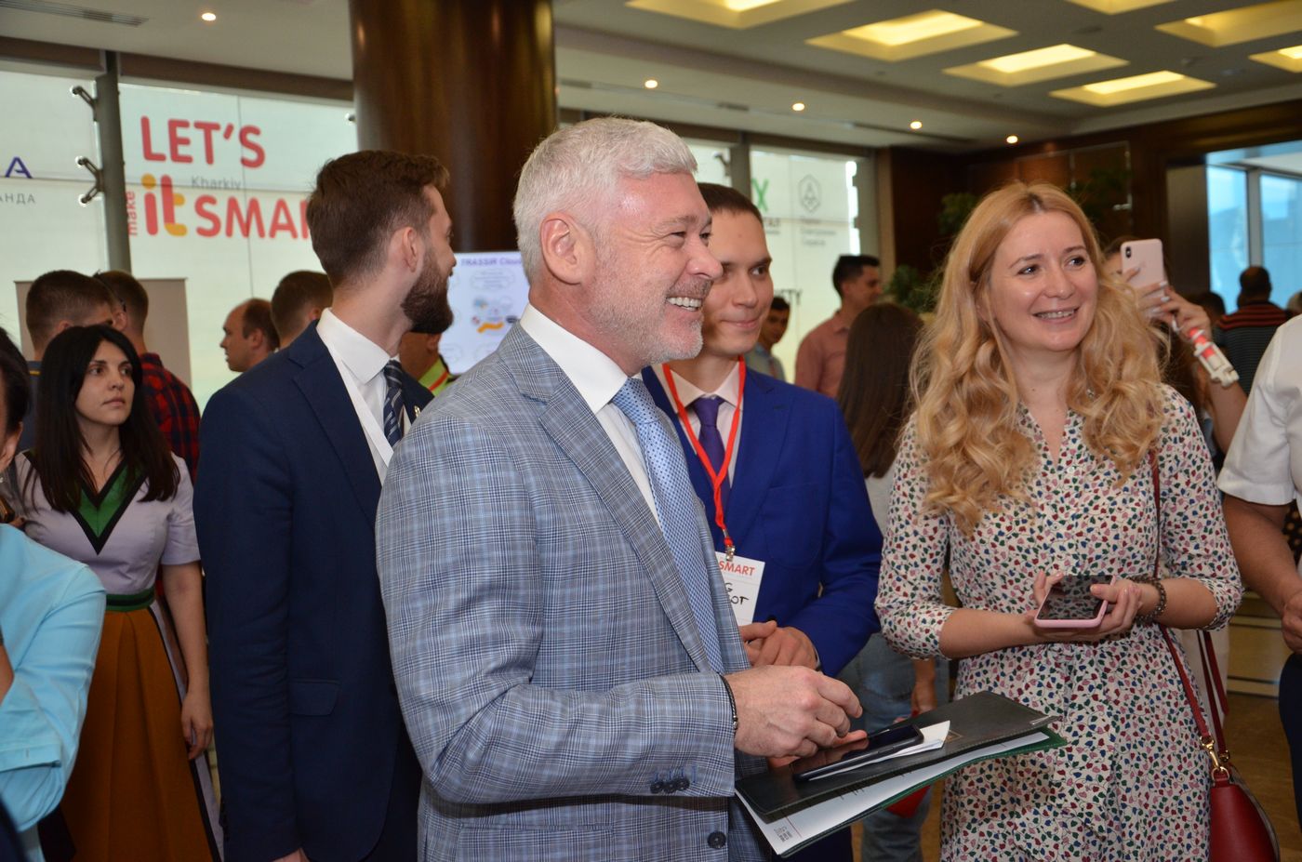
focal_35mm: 38
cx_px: 651
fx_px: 1353
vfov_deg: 35.3
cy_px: 431
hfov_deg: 51.4
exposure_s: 1/160
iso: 800
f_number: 4
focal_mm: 25
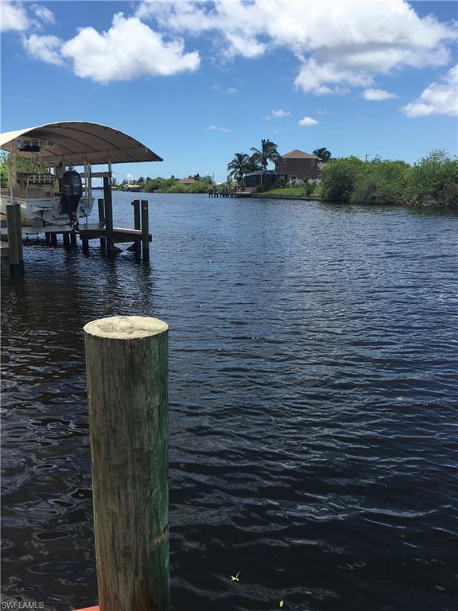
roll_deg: +1.5
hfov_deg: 48.2
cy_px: 306
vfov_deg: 61.7
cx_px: 229
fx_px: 512
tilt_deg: -11.2
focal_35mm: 29
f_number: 2.2
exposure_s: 1/1672
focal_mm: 4.15
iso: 25
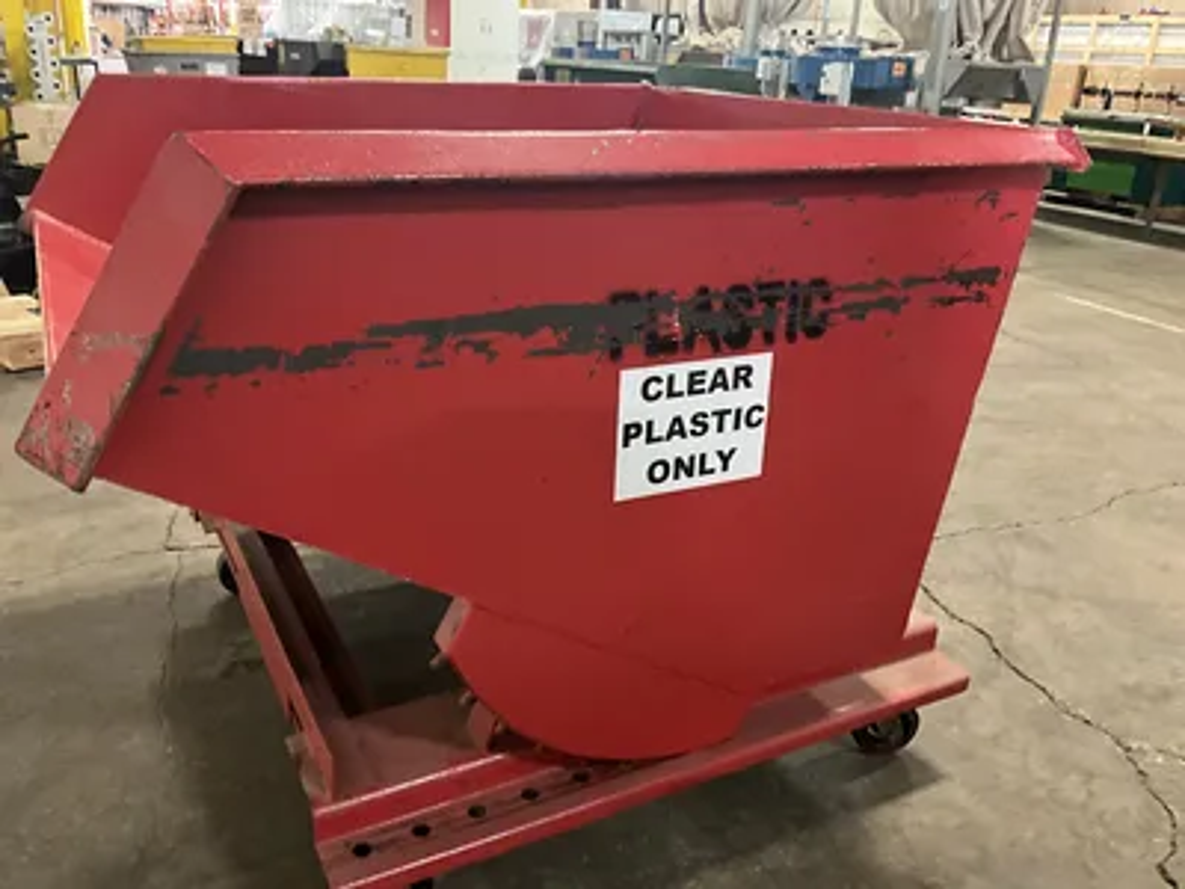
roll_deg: -2.3
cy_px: 444
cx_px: 592
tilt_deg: -22.2
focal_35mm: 29
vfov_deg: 48.2
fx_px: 993
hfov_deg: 61.7
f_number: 1.8
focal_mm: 3
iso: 400
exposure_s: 1/30
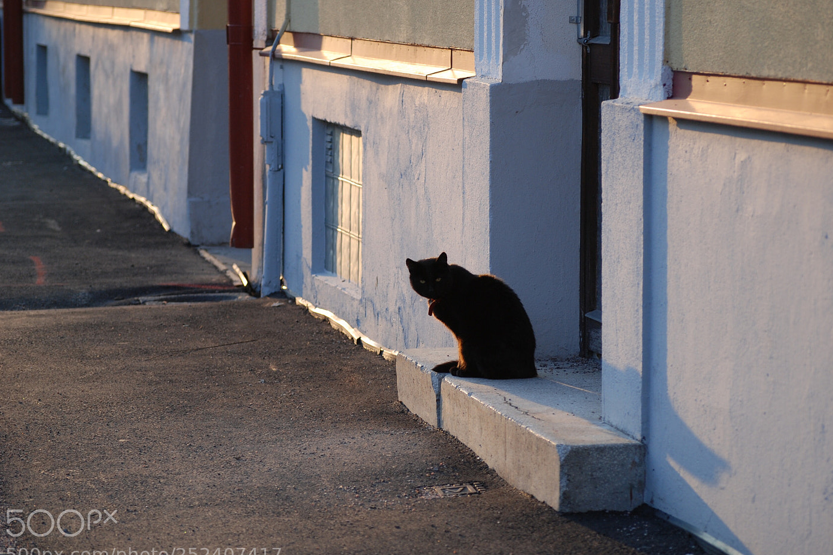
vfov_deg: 9.9
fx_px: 3193
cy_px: 282
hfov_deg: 14.9
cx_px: 447
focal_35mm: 138
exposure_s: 1/250
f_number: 4.5
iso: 200
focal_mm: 80
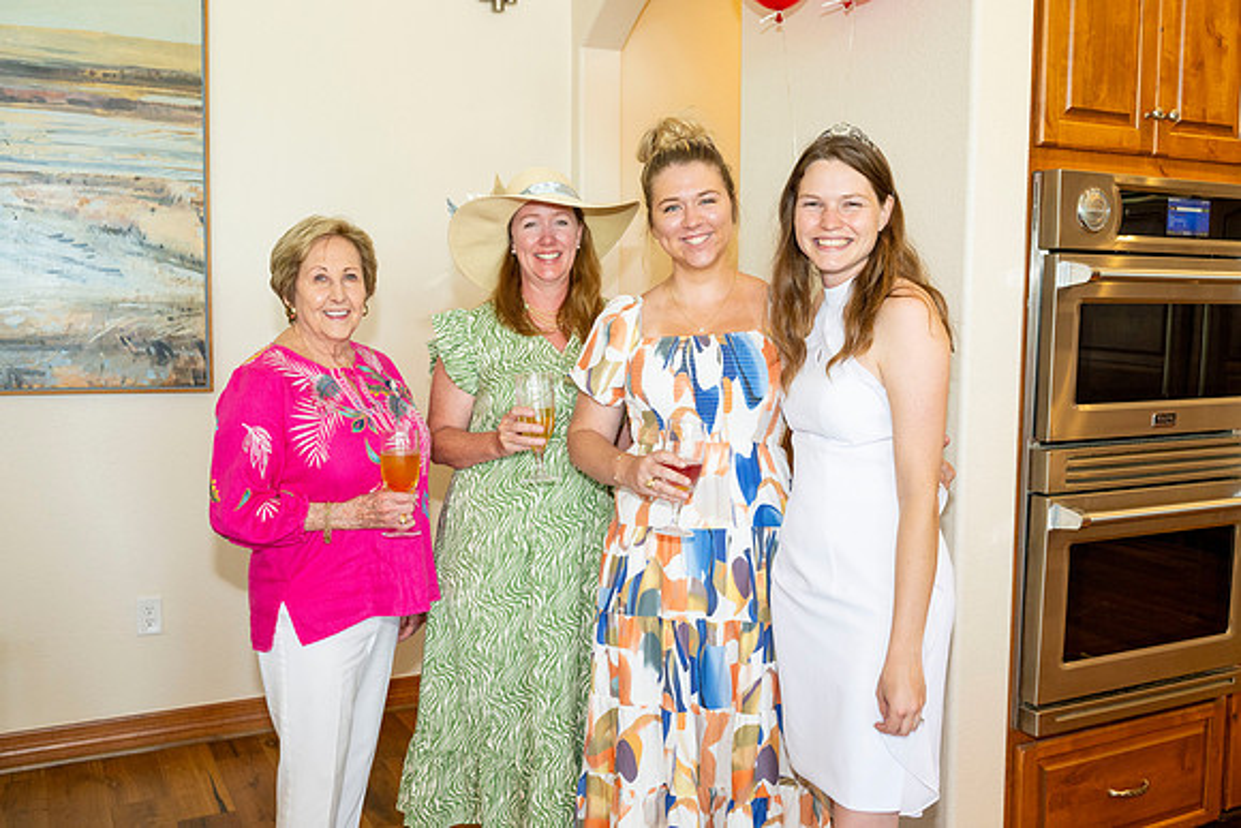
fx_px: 1155
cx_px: 620
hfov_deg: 56.5
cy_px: 414
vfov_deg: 39.4
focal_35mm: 34
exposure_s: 1/80
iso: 800
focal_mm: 33.5
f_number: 5.6
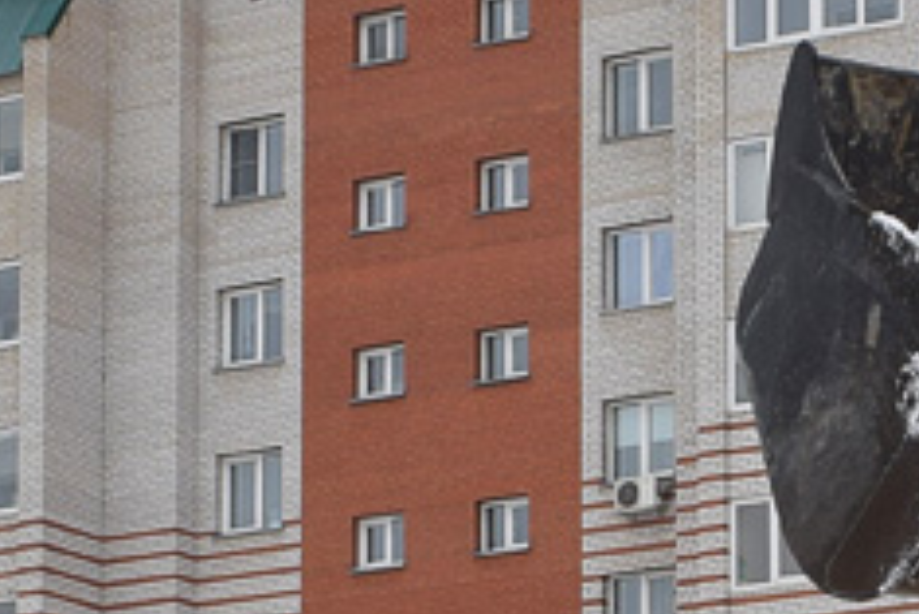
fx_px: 4700
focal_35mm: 184
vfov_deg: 7.2
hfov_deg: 11.1
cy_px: 1185
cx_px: 903
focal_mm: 24
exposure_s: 1/400
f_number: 10
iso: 200
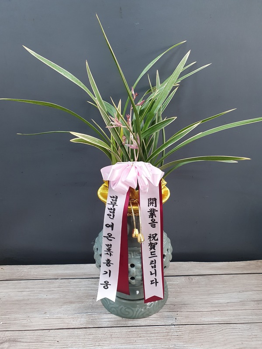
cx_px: 131
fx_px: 262
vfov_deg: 67.3
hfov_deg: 53.1
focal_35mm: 26
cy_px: 174
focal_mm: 4.32
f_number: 2.4
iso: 250
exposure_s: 1/40
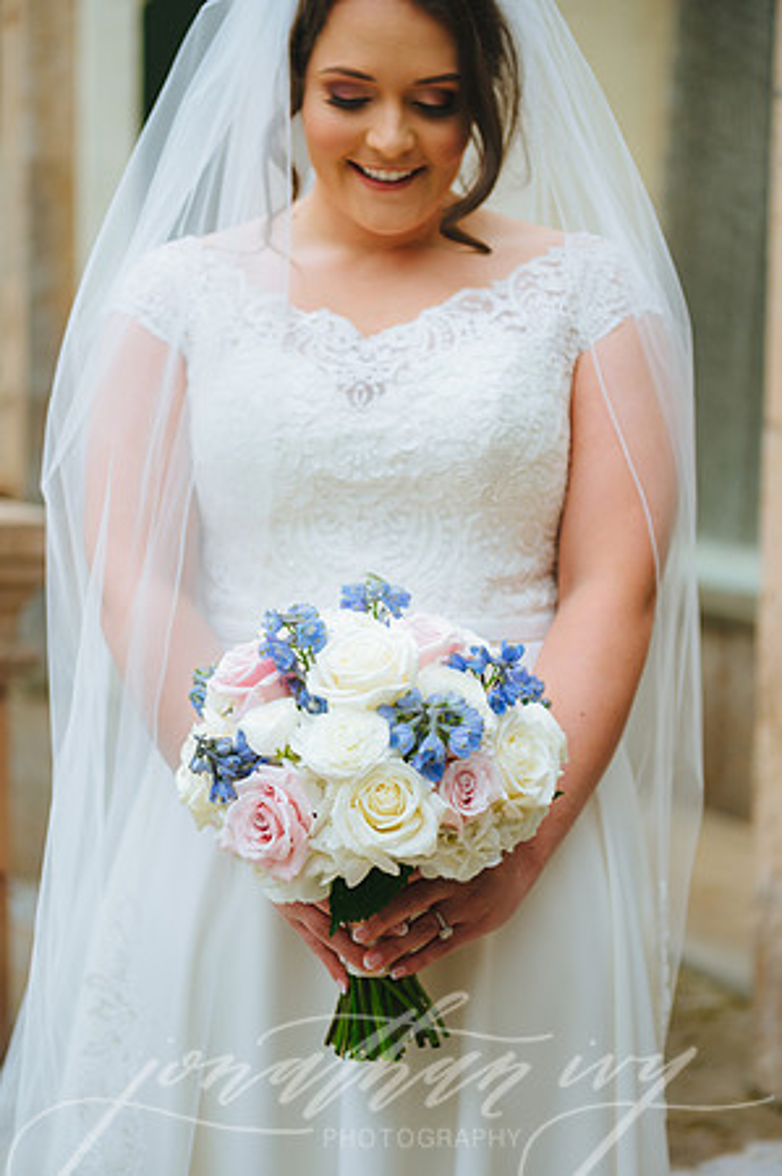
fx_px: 2286
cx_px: 391
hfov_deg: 19.4
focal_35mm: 70
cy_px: 588
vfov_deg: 28.9
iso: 125
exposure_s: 1/400
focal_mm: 70
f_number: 2.8
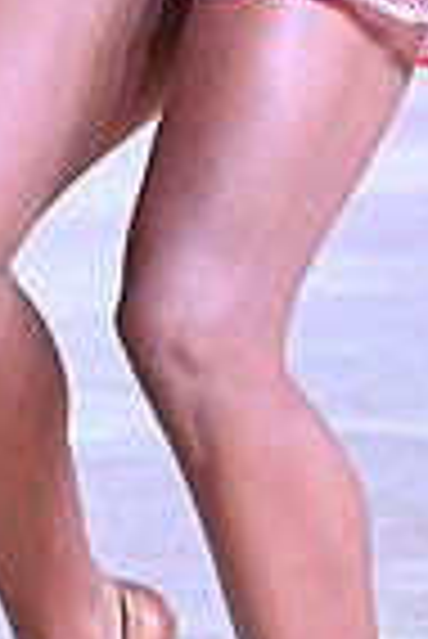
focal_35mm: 655
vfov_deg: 3.1
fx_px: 11652
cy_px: -446
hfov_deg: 2.1
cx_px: -119
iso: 4000
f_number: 7.1
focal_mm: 160
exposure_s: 1/400
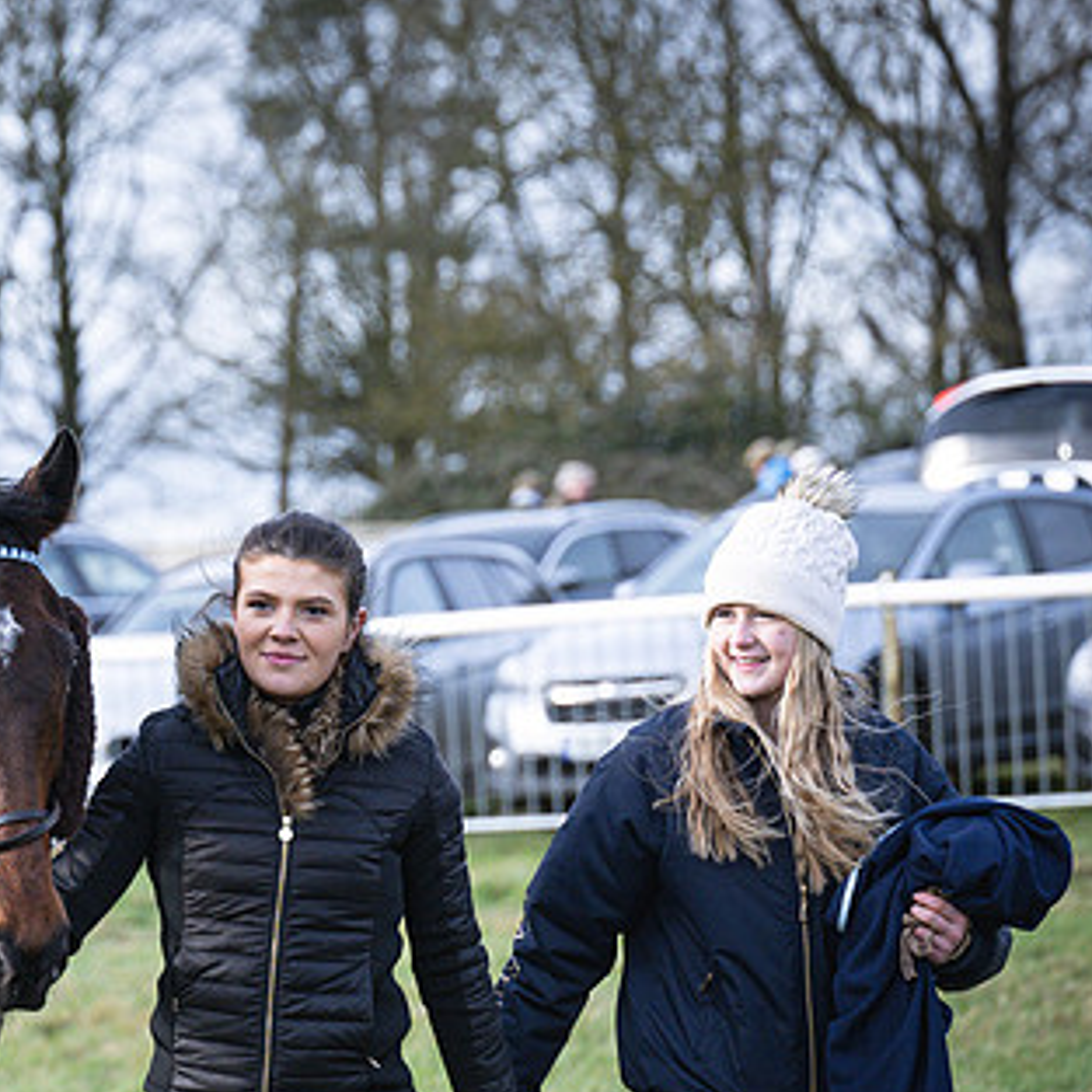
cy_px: 574
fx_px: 8708
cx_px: 73
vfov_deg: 7.2
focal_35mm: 244
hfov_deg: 7.2
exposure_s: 1/2000
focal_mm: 77
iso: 400
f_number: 2.8
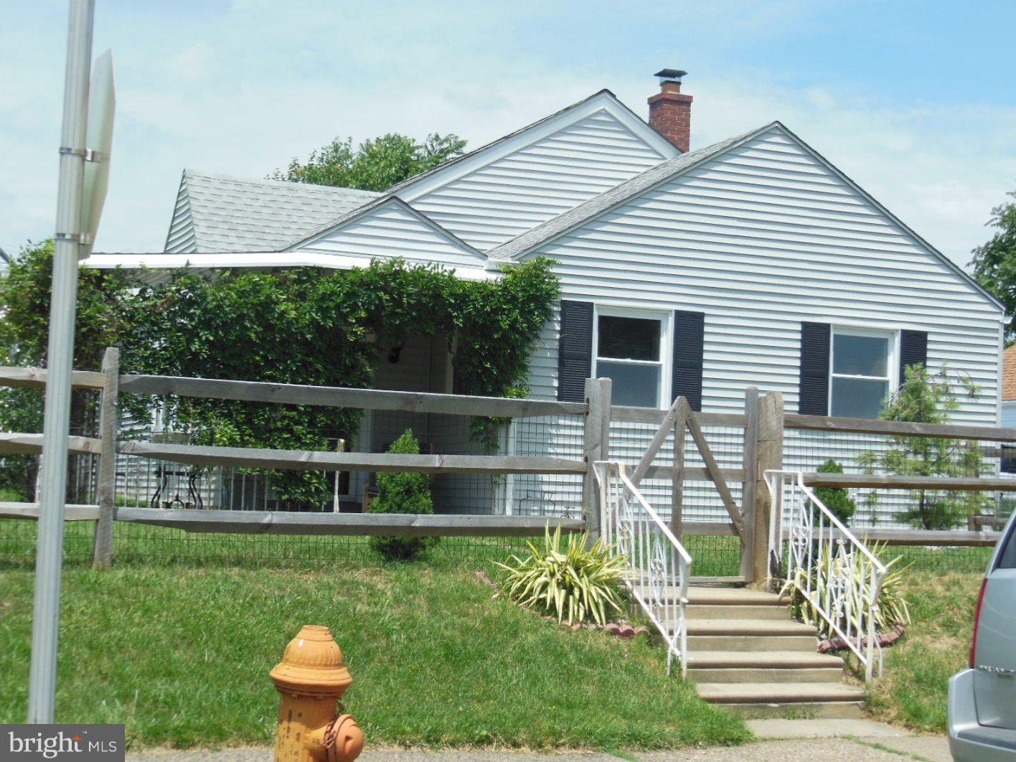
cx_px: 516
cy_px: 378
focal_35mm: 61
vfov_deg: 24.0
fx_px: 1790
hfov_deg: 31.7
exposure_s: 1/640
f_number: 5
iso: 125
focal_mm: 10.7
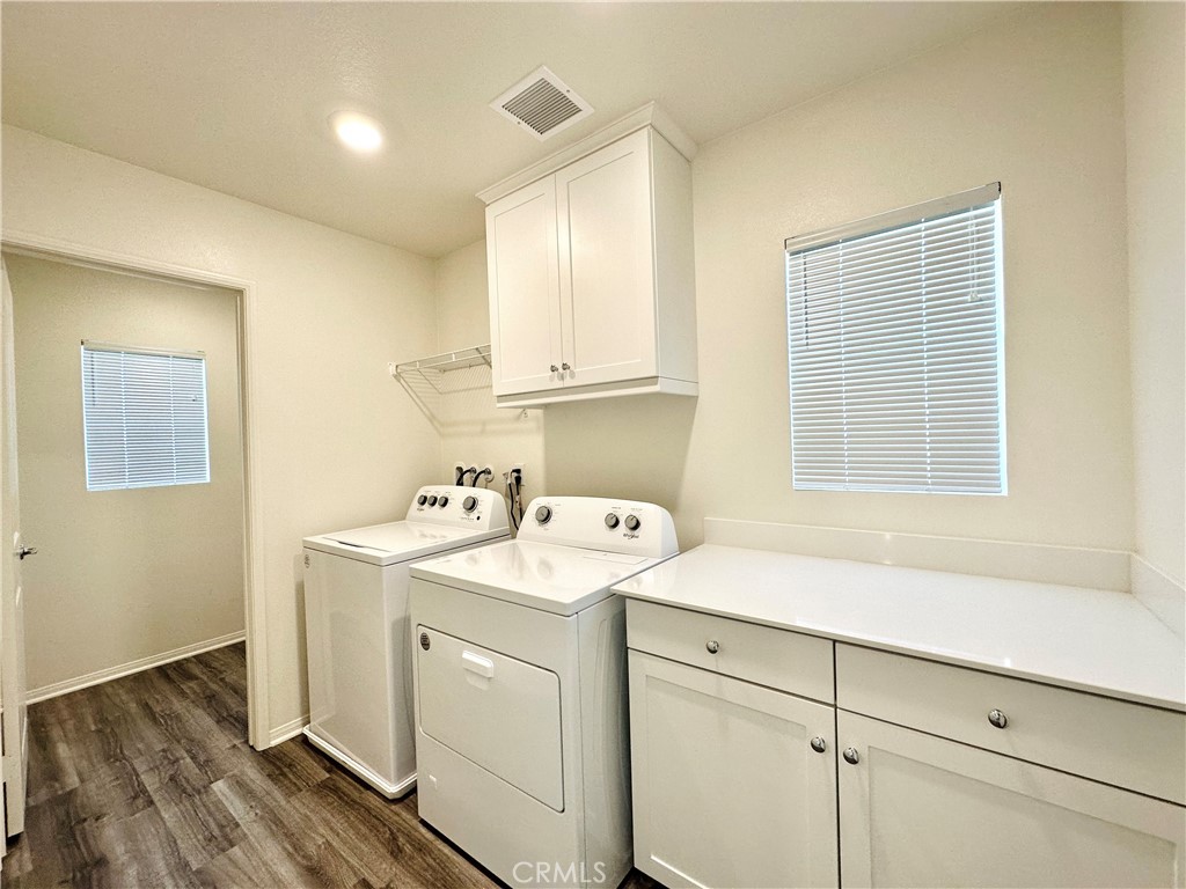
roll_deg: +1.6
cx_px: 593
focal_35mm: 14
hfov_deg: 102.1
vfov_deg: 85.7
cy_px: 444
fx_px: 480
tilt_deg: -0.7
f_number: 2.2
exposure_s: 1/120
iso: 125
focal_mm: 2.22
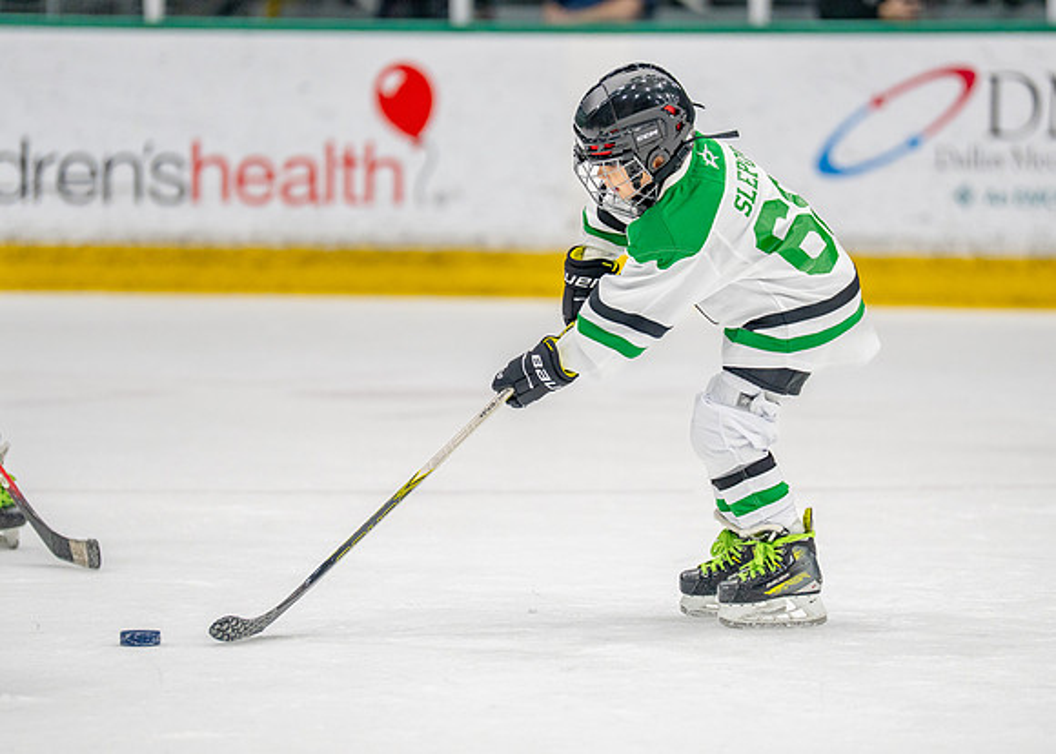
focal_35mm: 262
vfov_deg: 5.5
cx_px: 550
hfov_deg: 7.7
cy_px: 362
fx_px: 7870
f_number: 2.8
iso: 1000
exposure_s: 1/1250
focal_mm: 200
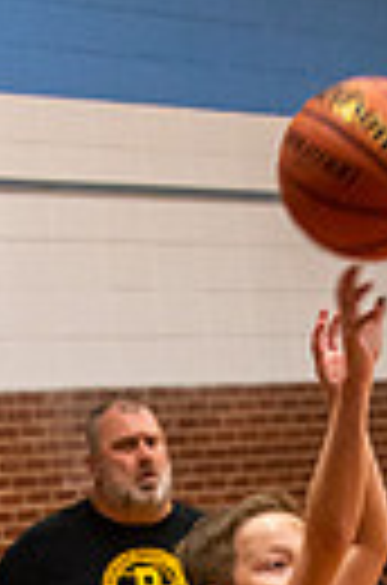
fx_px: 6500
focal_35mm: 401
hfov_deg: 3.4
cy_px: 855
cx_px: 398
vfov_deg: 5.1
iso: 5000
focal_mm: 116
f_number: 4
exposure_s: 1/500
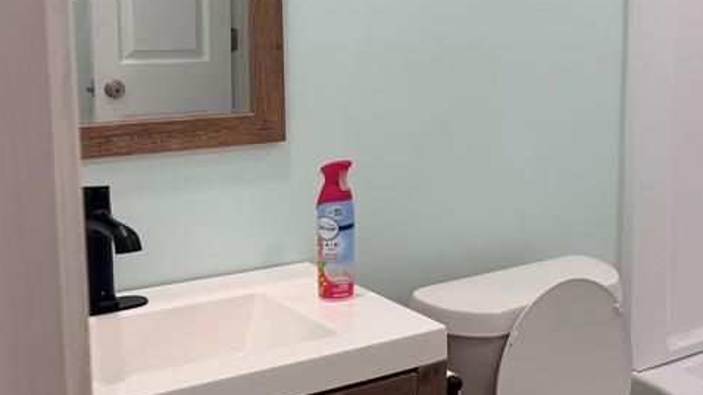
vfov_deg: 21.4
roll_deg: -2.3
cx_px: 737
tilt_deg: -8.2
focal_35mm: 56
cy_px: 144
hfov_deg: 33.4
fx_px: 1044
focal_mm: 6.76
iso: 80
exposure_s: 1/120
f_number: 1.78
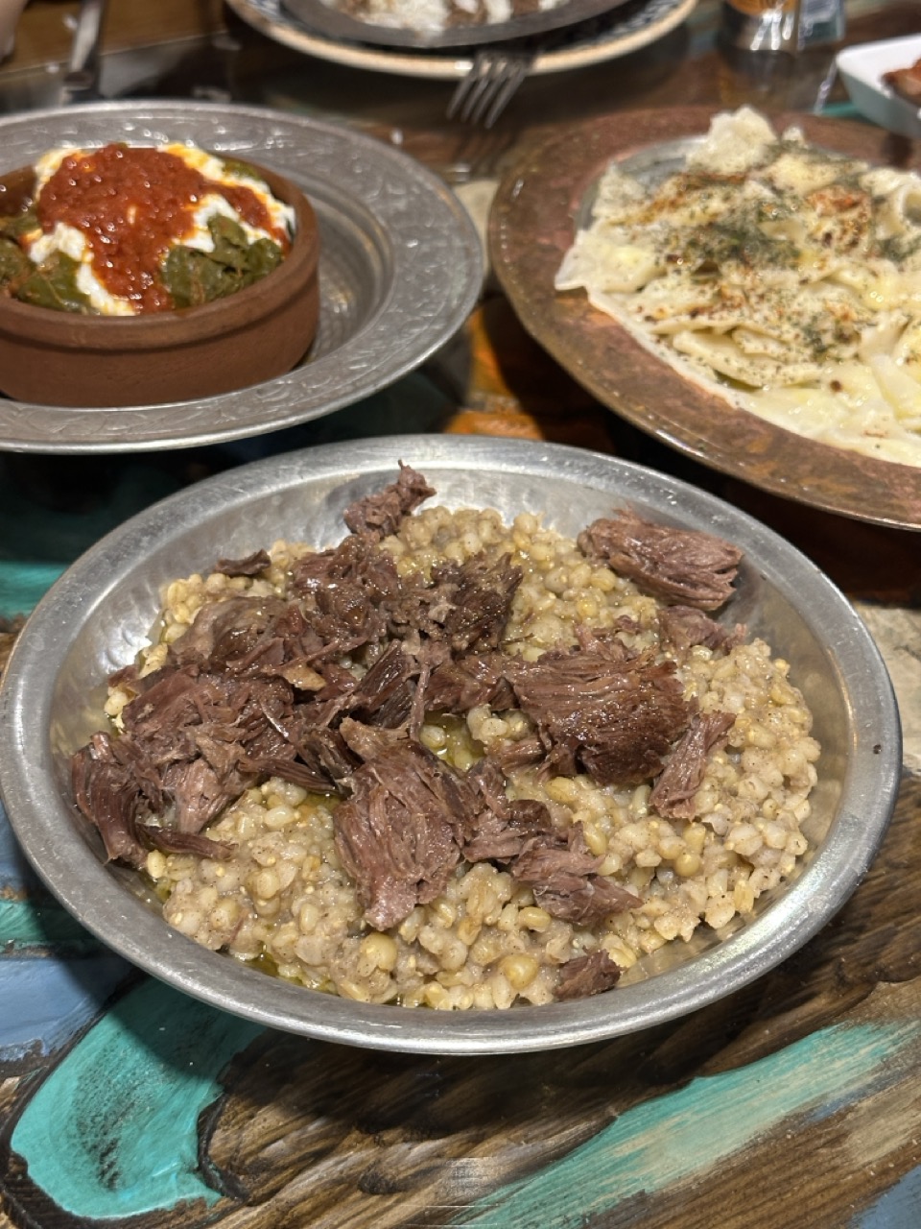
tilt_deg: -39.3
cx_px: 460
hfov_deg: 30.3
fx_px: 1703
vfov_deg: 39.7
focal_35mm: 48
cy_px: 614
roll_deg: -2.6
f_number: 1.78
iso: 250
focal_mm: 6.86
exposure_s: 1/50
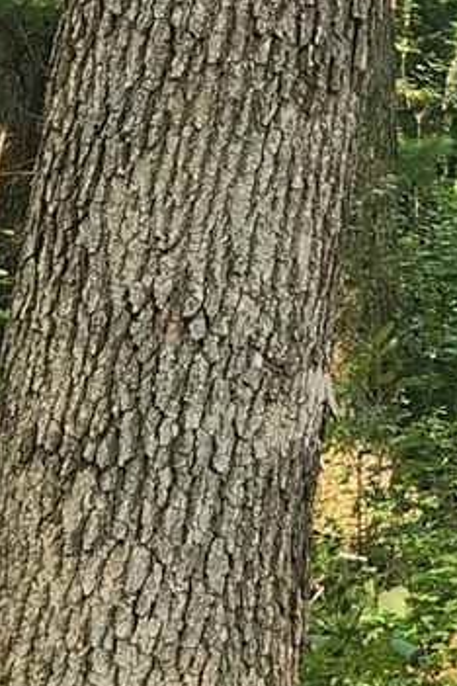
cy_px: 123
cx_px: 1387
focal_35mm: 157
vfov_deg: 13.0
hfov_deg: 7.6
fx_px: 2989
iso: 64
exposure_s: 1/180
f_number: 1.8
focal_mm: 5.4
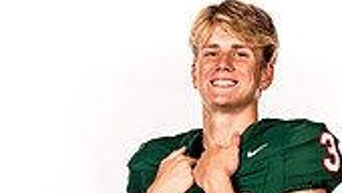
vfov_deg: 7.9
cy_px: 430
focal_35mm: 144
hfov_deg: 14.9
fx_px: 1307
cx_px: 197
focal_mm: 52
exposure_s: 1/400
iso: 800
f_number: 8
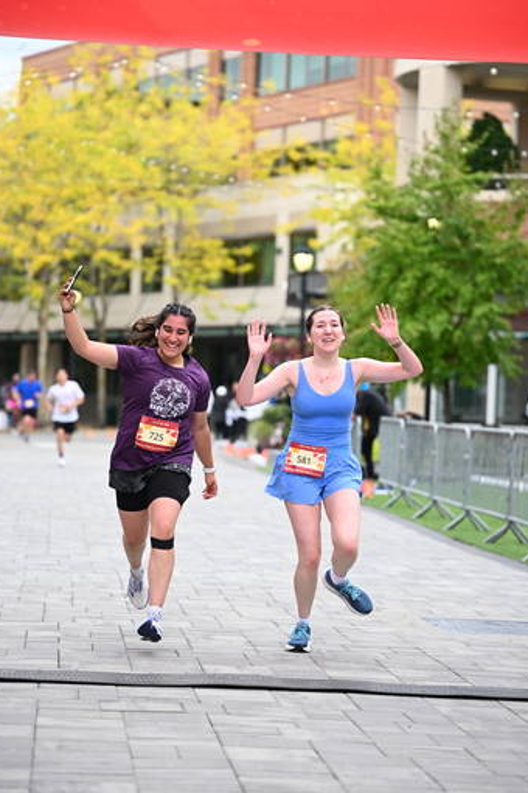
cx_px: 263
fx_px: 2398
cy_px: 378
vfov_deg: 18.8
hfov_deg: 12.6
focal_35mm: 109
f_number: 2.8
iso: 640
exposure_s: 1/2000
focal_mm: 101
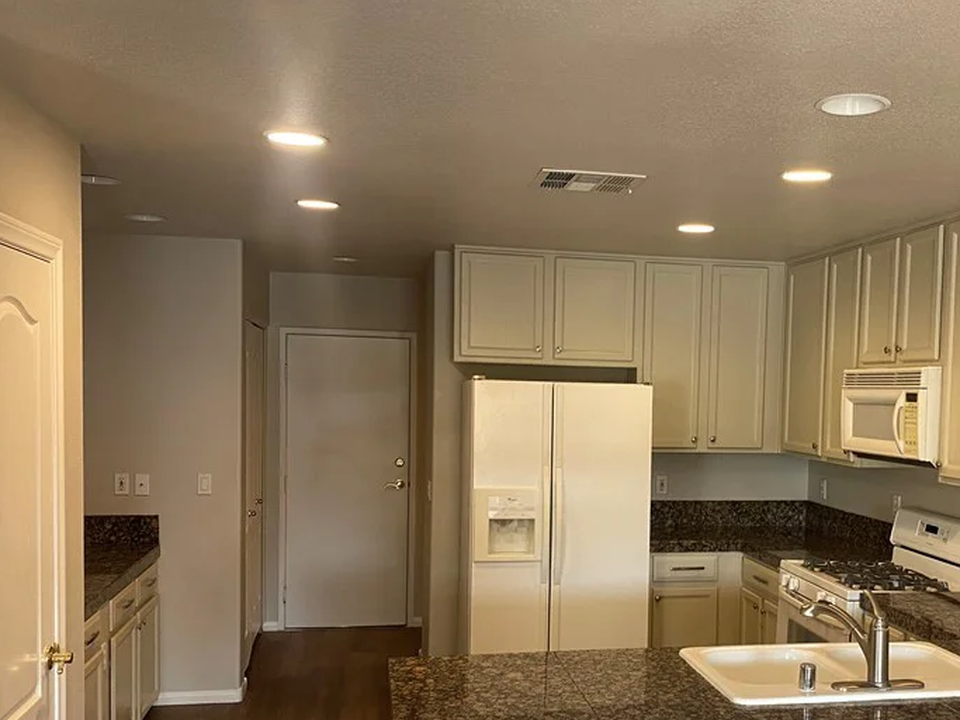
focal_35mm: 39
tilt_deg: -4.6
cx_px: 634
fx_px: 1081
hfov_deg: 47.2
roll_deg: -1.7
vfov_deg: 36.5
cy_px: 468
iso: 100
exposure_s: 1/60
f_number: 1.8
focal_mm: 4.25
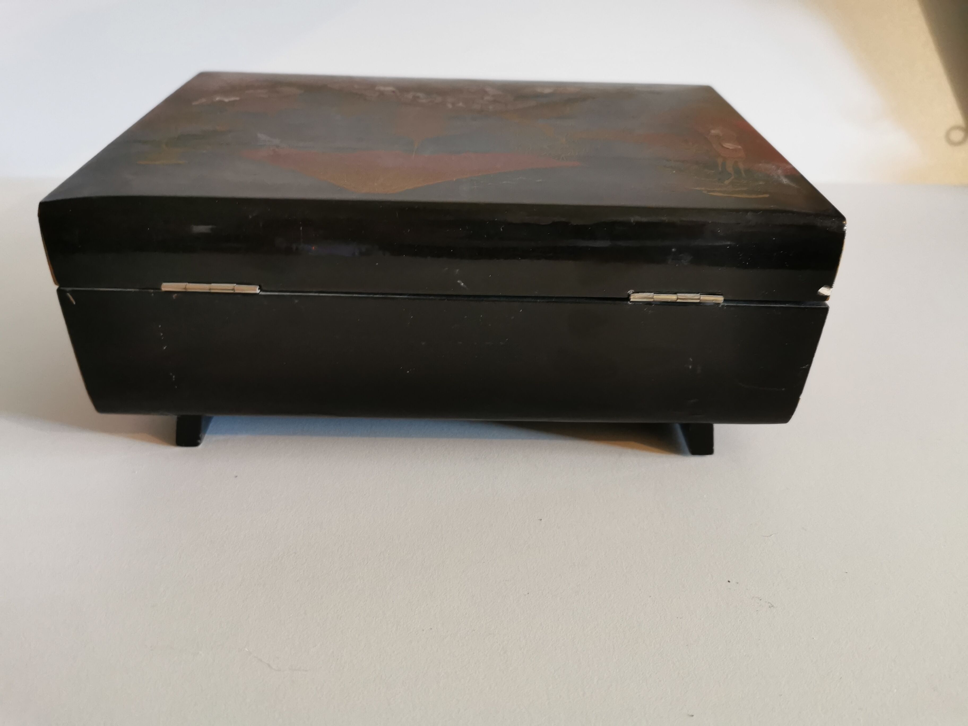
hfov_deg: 65.3
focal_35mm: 27
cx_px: 484
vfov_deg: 51.4
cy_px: 363
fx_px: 755
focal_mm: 5.56
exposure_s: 1/50
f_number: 1.6
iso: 320
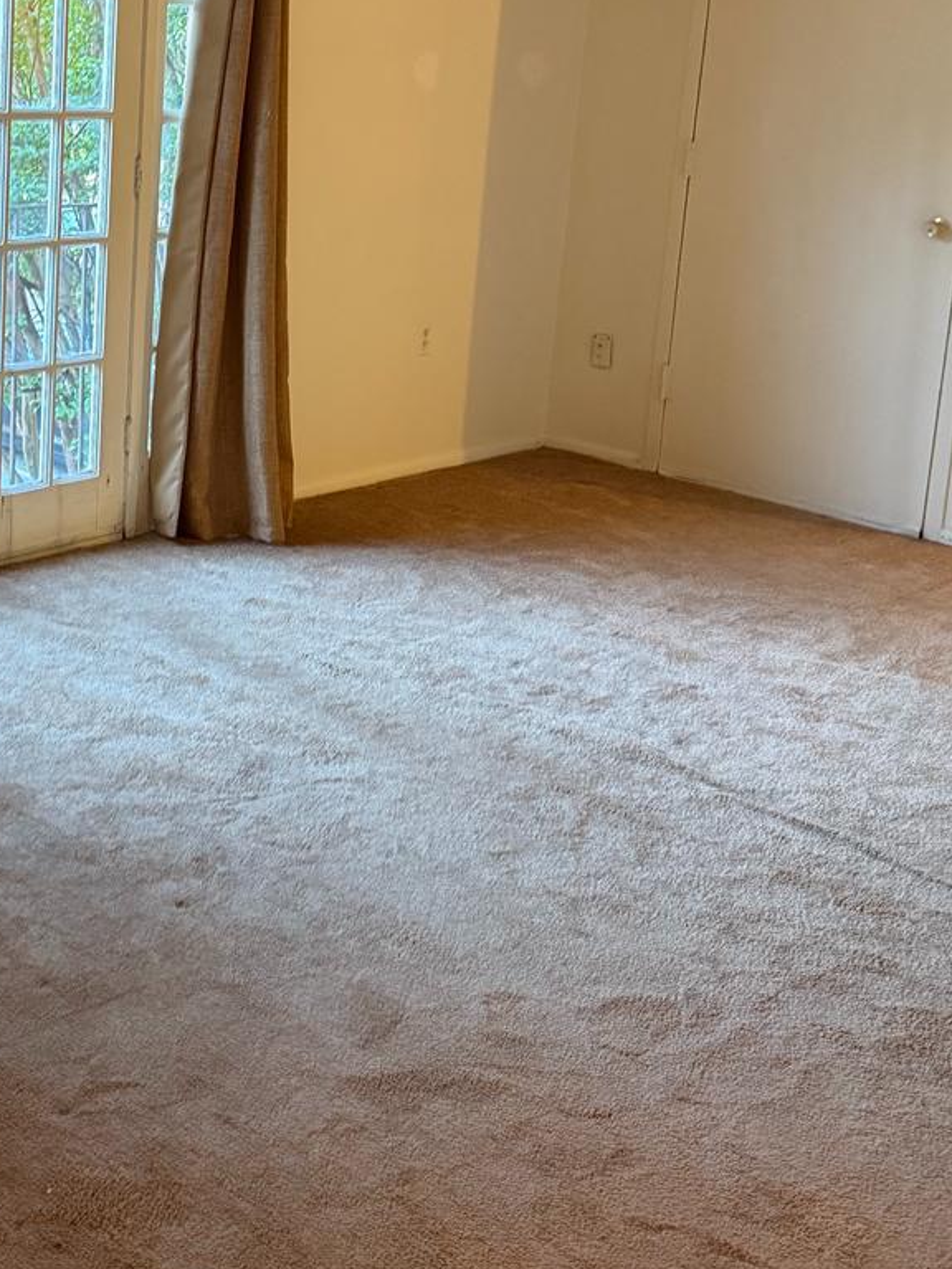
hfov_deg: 29.1
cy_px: 360
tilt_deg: -11.2
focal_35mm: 48
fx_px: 1760
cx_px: 107
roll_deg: -4.6
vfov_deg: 38.9
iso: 500
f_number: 1.78
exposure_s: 1/60
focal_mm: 6.76
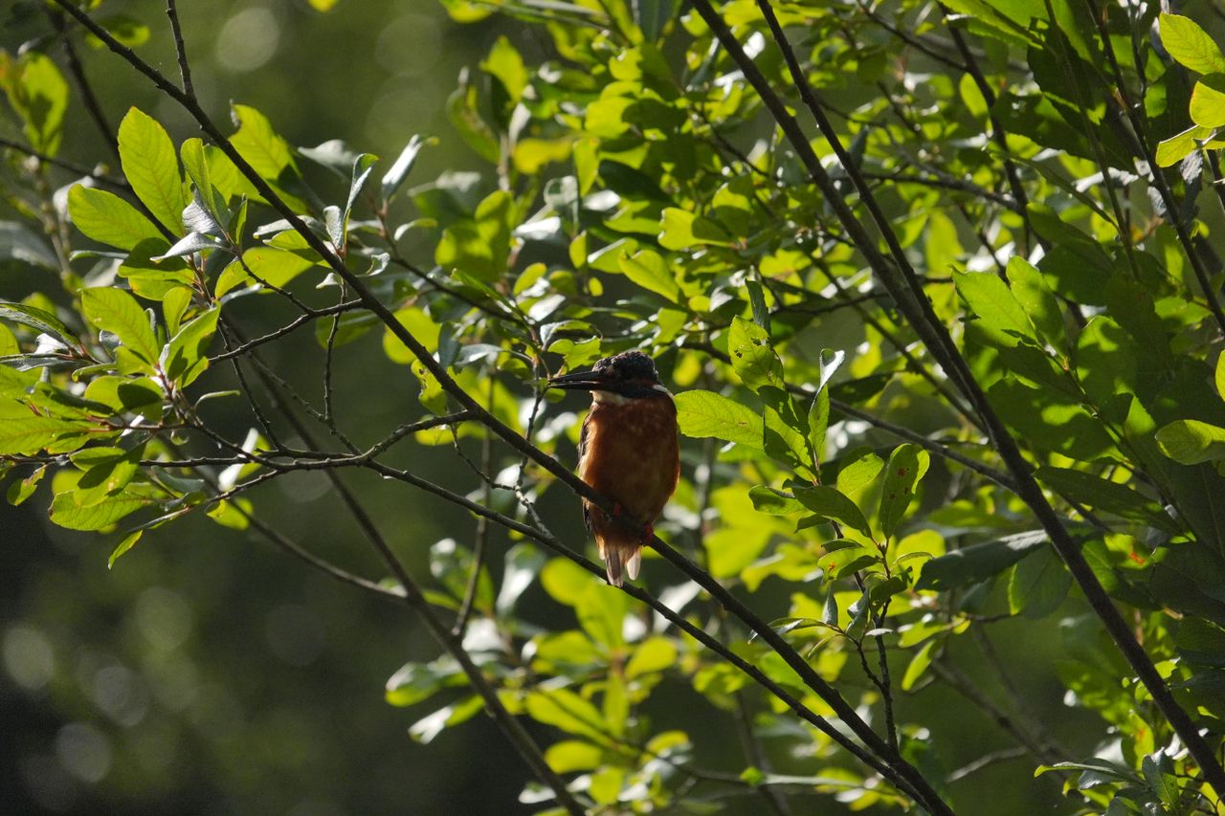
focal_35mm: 500
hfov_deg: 4.1
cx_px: 612
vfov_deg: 2.7
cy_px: 408
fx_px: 17011
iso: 800
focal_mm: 175.07
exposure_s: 1/6400
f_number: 4
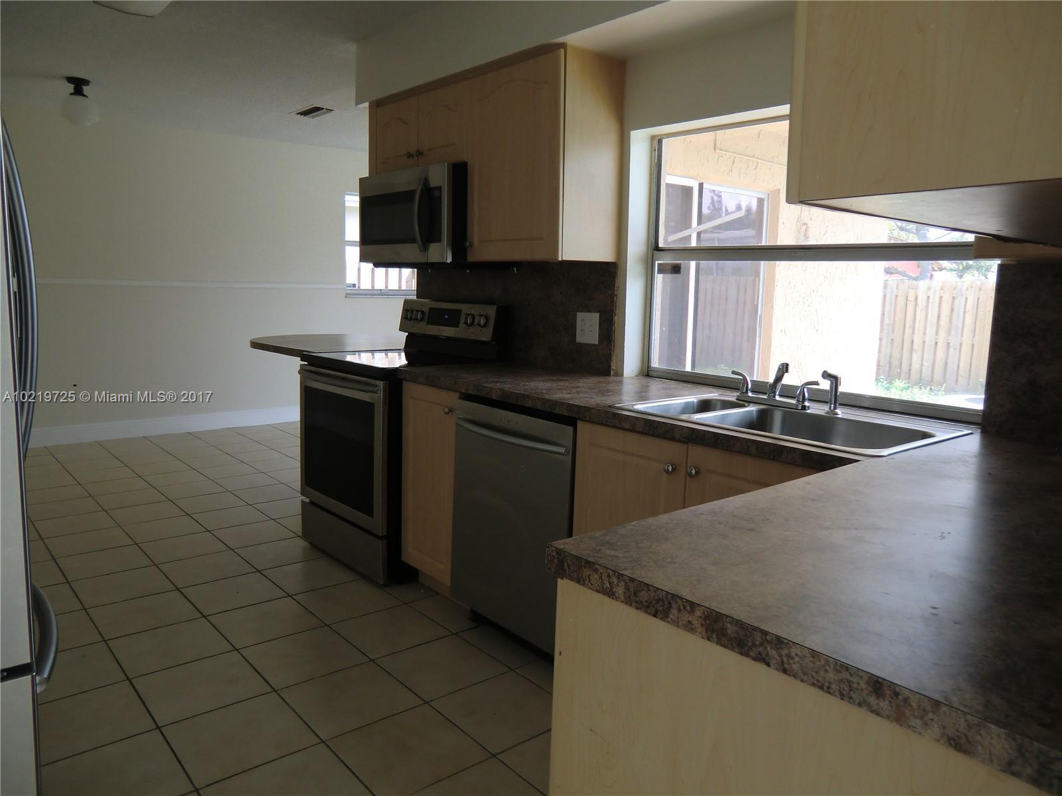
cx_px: 531
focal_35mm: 24
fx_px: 736
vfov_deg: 56.8
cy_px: 398
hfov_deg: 71.6
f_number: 3.2
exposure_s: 1/60
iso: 64
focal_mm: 4.3
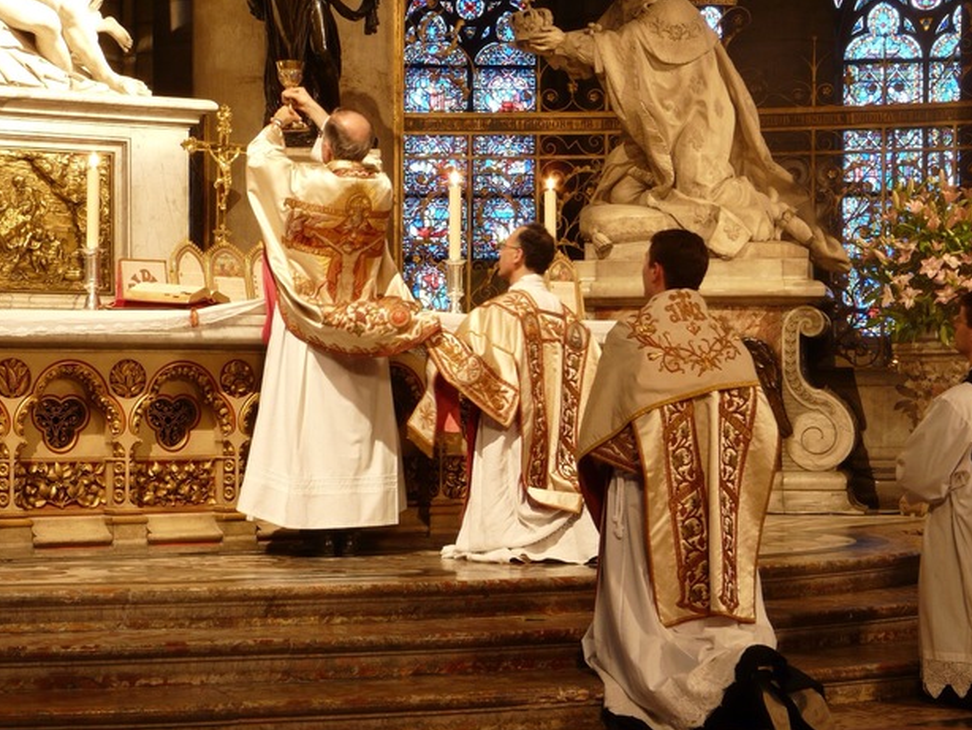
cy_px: 383
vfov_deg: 16.2
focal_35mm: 91
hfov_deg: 21.5
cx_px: 440
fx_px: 2556
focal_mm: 13.3
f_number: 6.3
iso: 100
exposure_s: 2.5
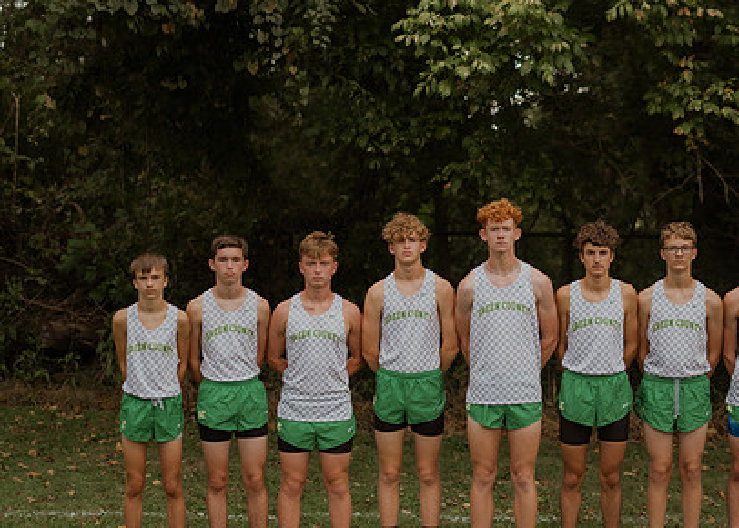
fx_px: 1616
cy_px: 321
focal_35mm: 77
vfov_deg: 18.5
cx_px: 456
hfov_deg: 25.7
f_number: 2.8
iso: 250
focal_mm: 50
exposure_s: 1/2500
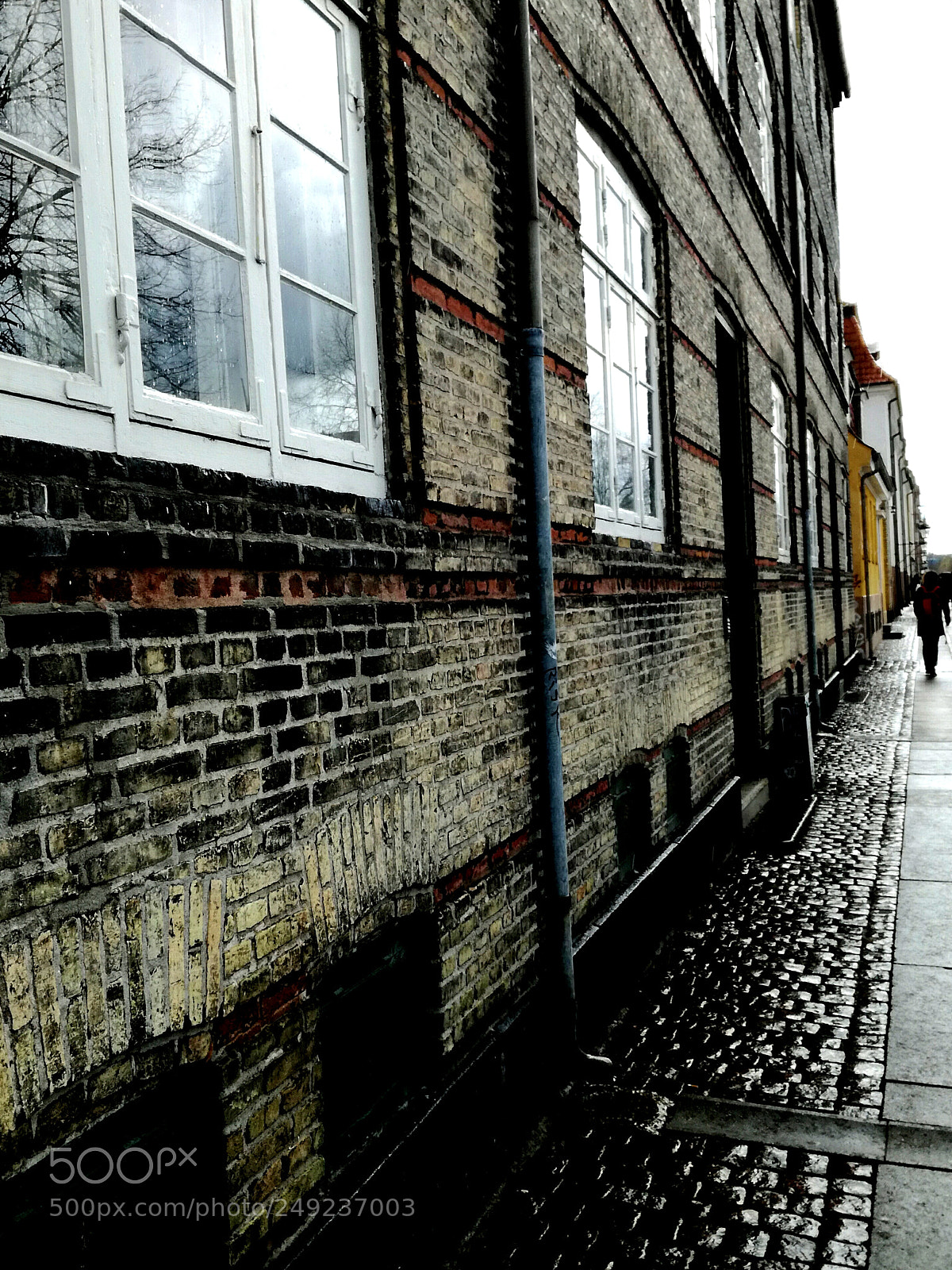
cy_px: 635
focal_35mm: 27
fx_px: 990
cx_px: 476
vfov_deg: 65.3
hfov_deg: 51.4
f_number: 2
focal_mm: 3.79
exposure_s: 1/664
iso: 50
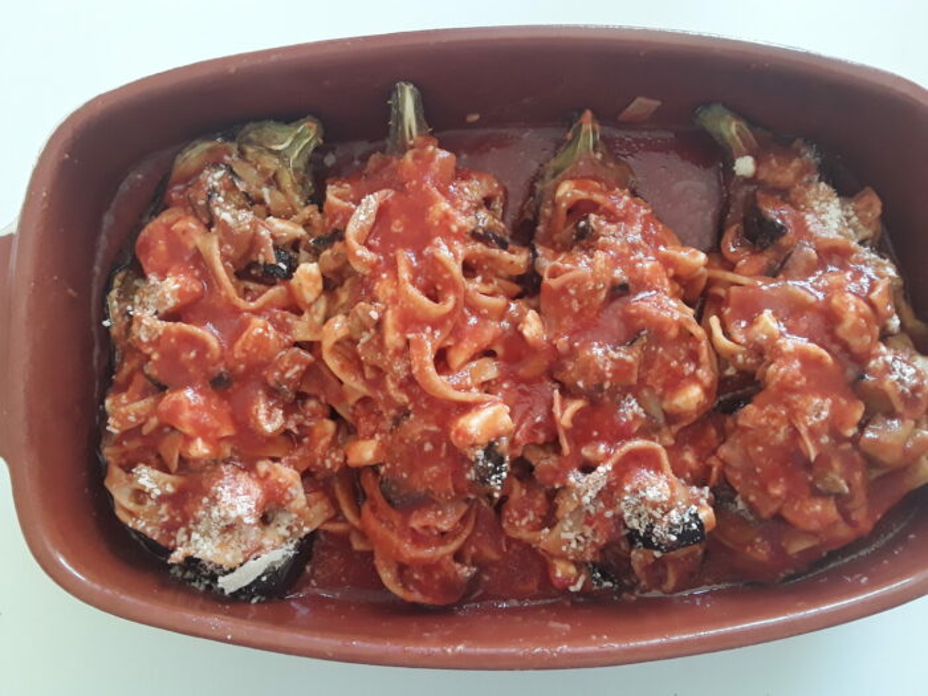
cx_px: 464
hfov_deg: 65.3
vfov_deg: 51.4
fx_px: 724
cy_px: 348
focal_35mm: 27
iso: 100
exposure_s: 1/33
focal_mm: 2.91
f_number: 1.9
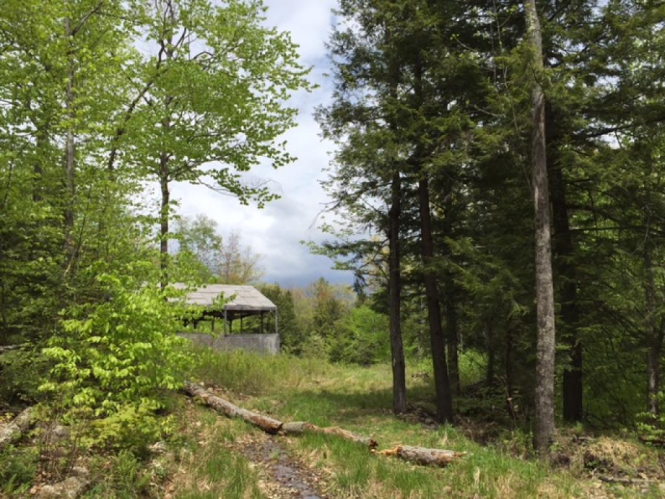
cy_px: 250
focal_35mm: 29
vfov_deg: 48.2
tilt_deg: +12.1
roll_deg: +1.8
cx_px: 332
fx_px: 557
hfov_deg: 61.7
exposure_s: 1/2639
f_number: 2.2
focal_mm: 4.15
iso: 32
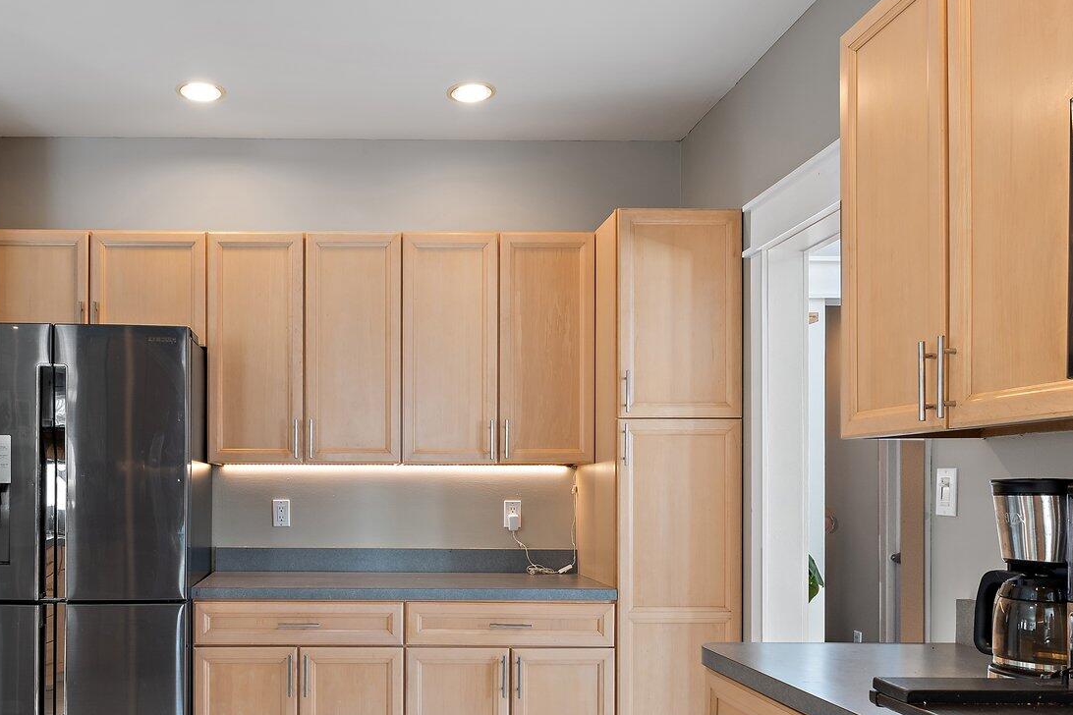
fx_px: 928
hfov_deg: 58.8
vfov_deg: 41.4
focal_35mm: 31
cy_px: 497
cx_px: 365
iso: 200
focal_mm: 16.6
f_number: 9
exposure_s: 1/2
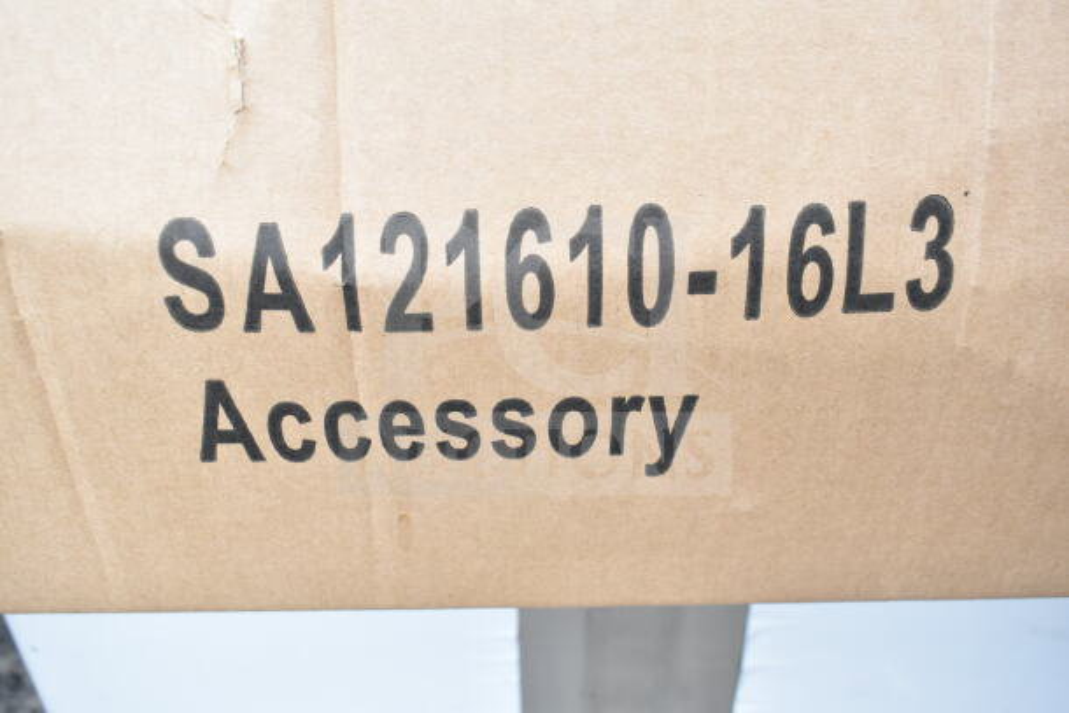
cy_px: 356
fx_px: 1069
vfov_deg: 36.9
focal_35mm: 36
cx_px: 534
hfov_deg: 53.1
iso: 1600
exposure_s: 1/125
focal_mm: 24
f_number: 5.6
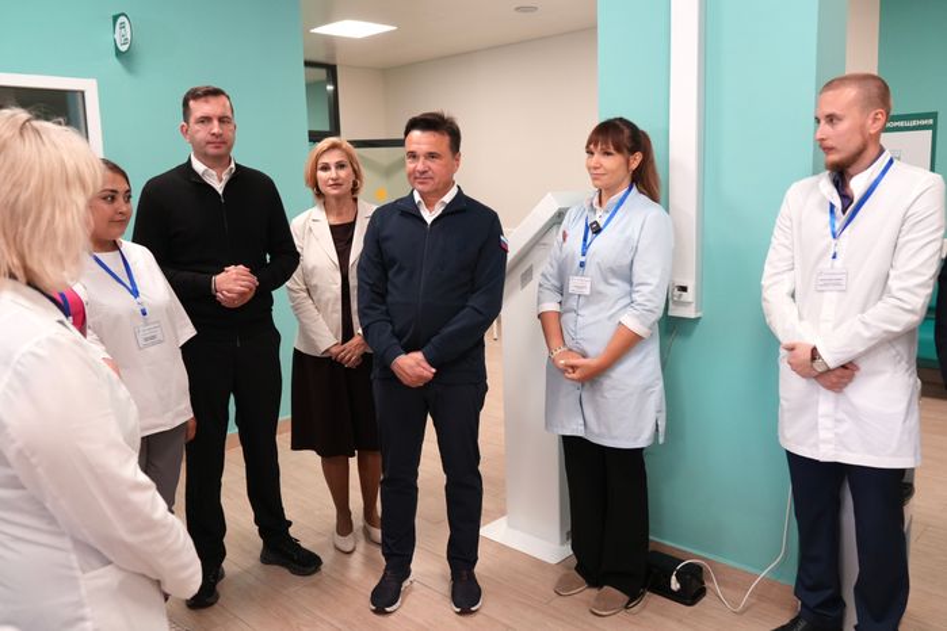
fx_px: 710
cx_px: 474
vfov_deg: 47.9
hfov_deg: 67.4
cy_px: 316
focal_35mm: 27
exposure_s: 1/200
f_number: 3.5
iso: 2000
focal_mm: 27
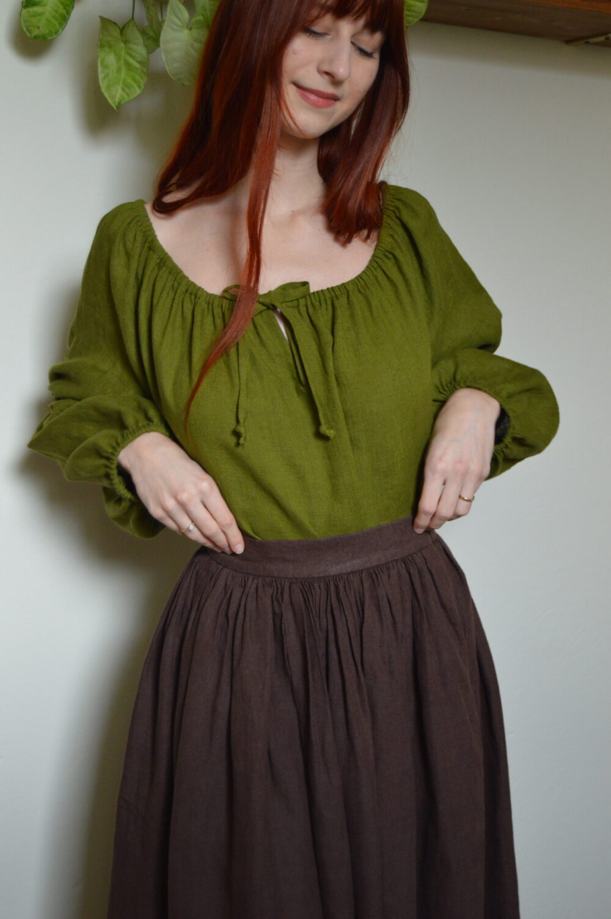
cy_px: 460
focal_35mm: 57
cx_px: 306
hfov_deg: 23.7
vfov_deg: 35.1
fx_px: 1454
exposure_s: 1/60
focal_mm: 38
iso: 1100
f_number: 4.8
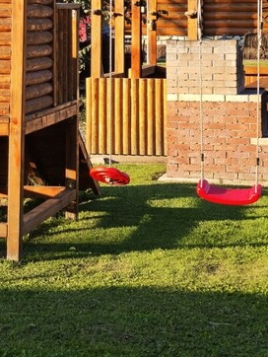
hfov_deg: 11.4
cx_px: 117
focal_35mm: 130
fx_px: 1340
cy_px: -30
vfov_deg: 14.8
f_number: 1.63
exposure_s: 1/424
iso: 50
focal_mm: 8.72
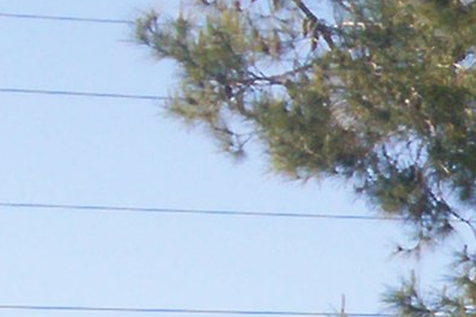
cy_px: 449
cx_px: 1045
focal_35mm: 217
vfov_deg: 6.3
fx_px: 2868
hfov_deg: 8.8
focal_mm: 5.9
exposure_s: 1/369
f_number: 4.5
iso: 100
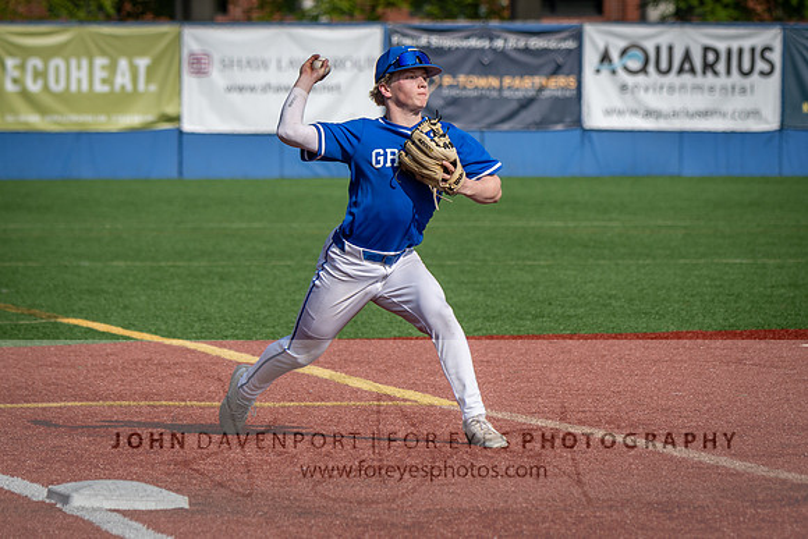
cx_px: 367
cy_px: 198
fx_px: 7336
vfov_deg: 4.2
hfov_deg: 6.3
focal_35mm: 327
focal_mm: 185
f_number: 5.3
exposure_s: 1/1600
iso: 125
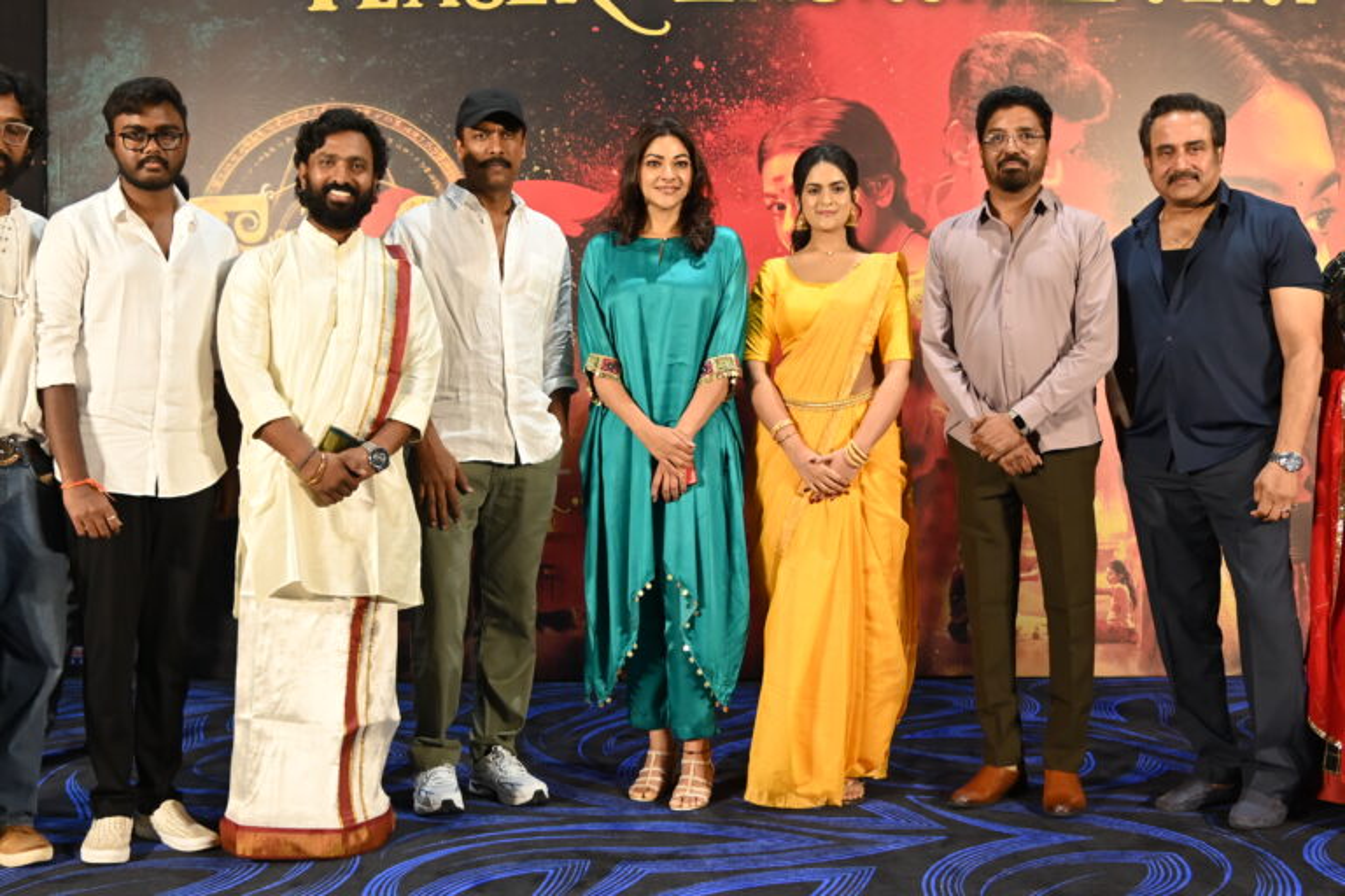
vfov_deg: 36.9
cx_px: 672
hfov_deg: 53.1
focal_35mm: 36
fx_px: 1345
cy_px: 448
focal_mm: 24
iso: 2000
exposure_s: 1/125
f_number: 4.5
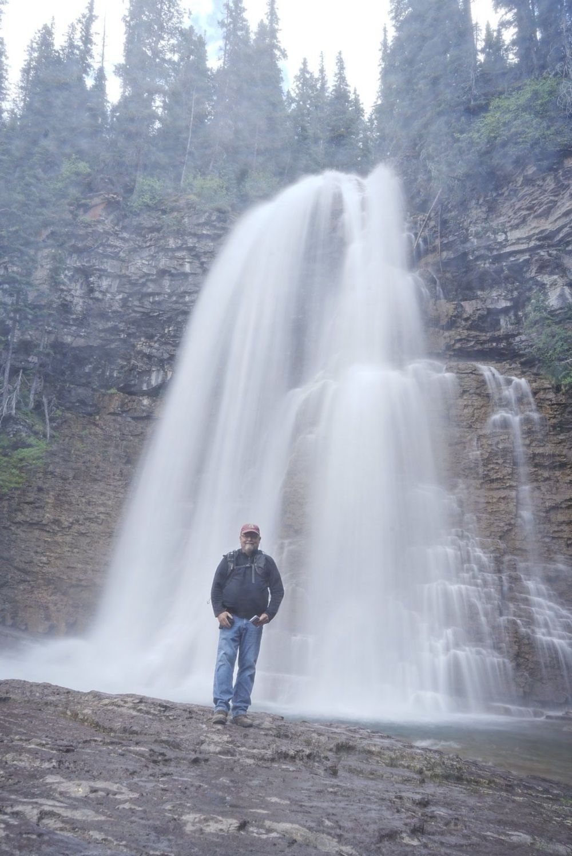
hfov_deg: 45.0
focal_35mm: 29
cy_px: 428
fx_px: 690
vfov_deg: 63.6
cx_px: 286
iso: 80
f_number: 14
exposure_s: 1/2
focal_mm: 29
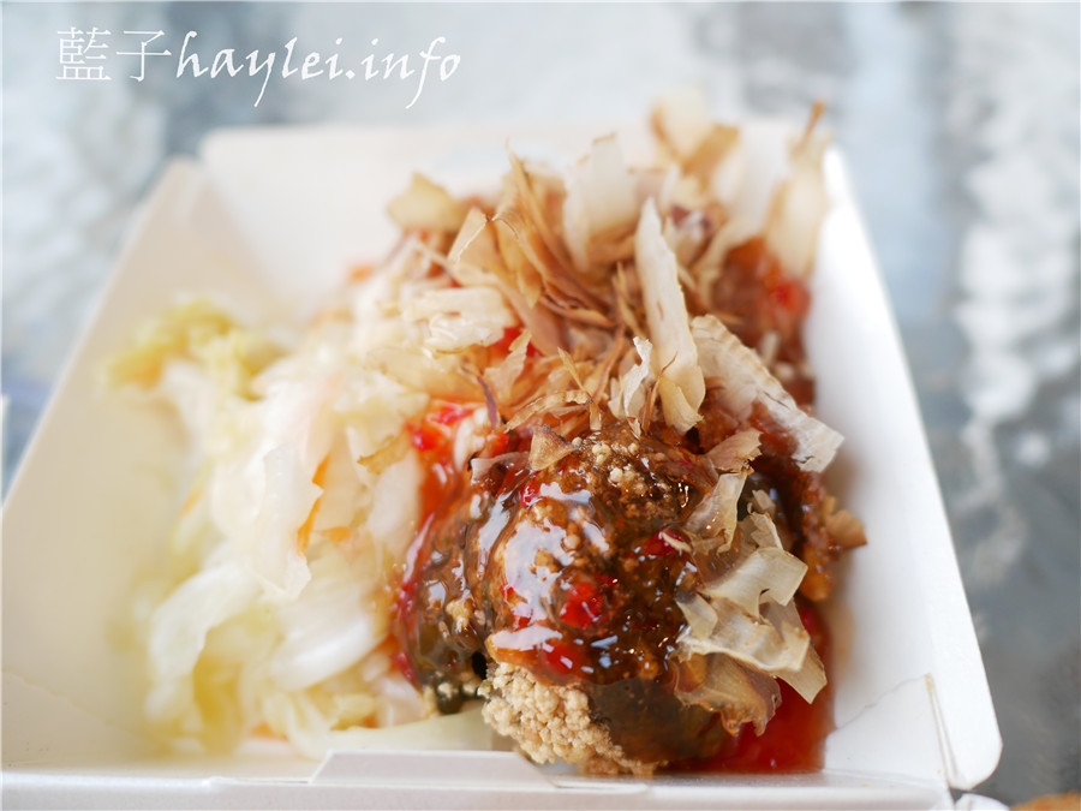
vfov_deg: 46.8
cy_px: 406
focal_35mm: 30
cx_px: 540
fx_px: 937
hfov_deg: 60.0
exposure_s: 1/160
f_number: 2.2
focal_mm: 15
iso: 200
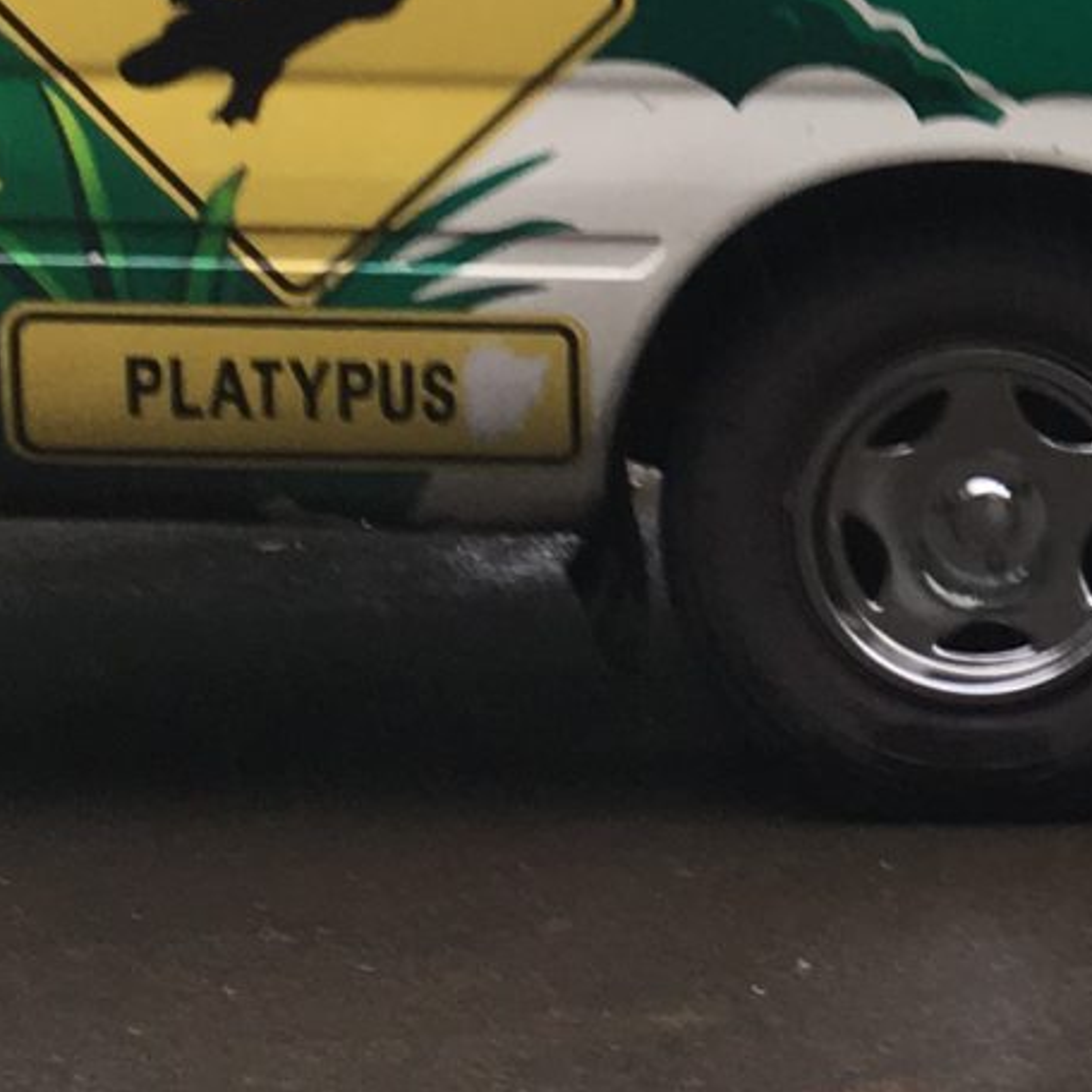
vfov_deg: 11.9
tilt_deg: +2.3
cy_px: -129
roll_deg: -3.4
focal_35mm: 144
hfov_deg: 10.9
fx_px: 5139
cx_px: 2258
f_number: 2.2
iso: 32
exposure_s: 1/100
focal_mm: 4.15
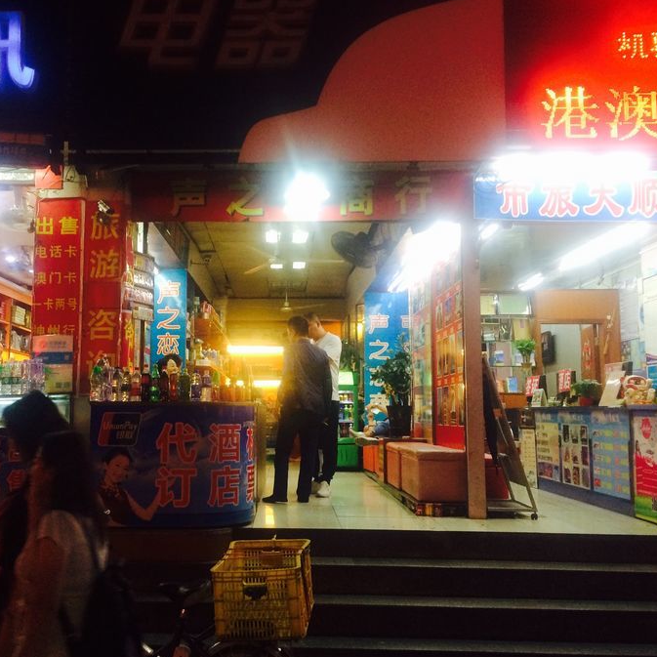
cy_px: 312
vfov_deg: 42.8
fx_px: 837
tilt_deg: +5.9
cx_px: 262
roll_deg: -0.4
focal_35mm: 39
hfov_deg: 42.6
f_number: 2.2
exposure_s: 1/30
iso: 125
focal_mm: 4.15
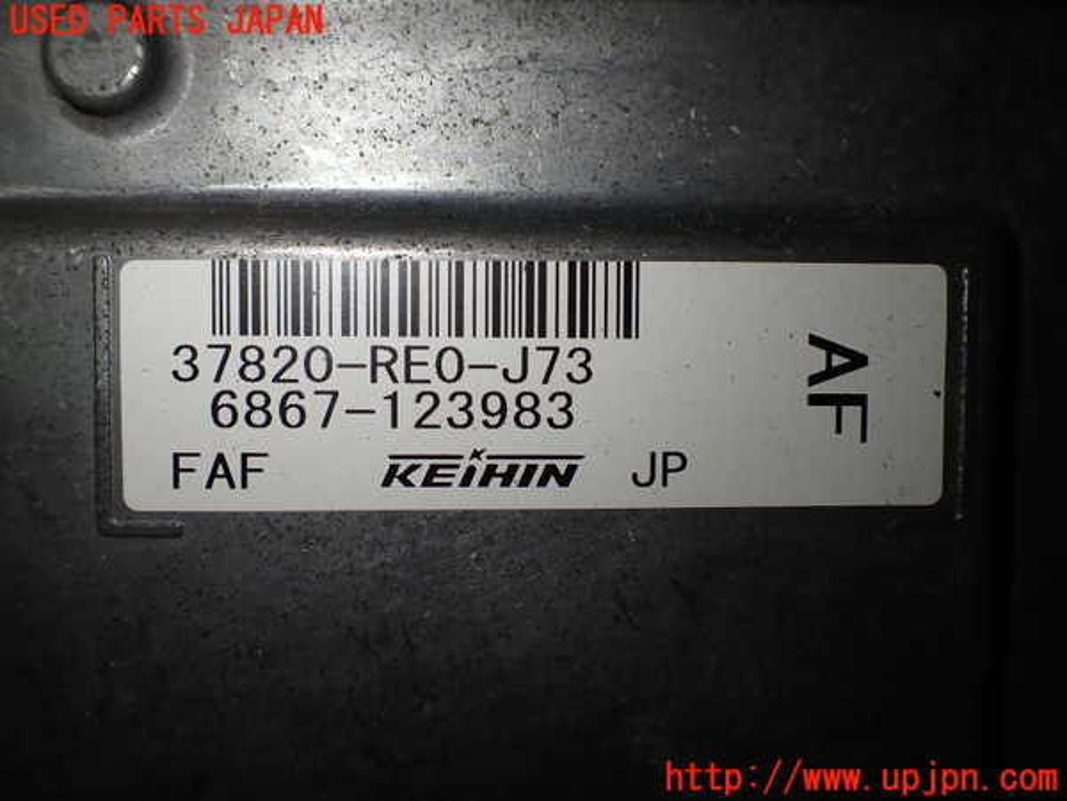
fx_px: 925
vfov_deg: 46.8
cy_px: 400
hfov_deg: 60.0
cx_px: 534
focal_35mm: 30
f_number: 2.3
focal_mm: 5.4
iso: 100
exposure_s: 1/200
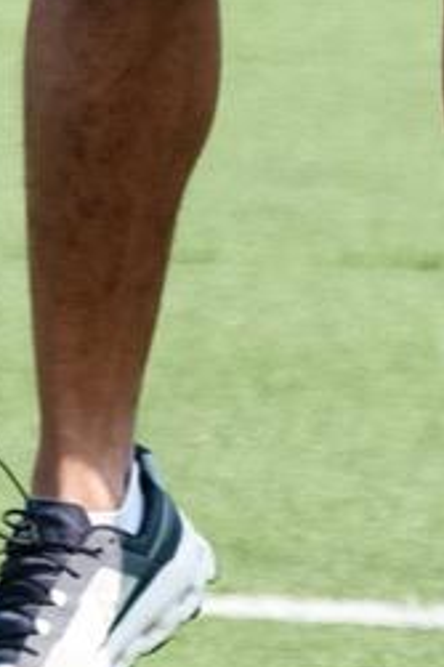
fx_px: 16783
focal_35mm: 906
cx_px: 378
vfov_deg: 2.3
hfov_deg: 1.5
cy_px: -186
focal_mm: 94.5
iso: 160
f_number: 2.8
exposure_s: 1/750
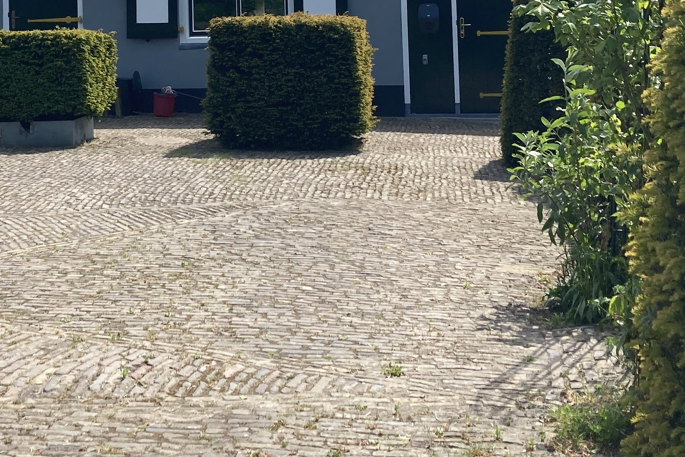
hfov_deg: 33.4
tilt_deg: +1.3
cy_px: -30
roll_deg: +1.6
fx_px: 1084
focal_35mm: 57
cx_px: 82
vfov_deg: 22.6
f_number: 1.8
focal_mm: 3.99
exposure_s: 1/2433
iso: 20
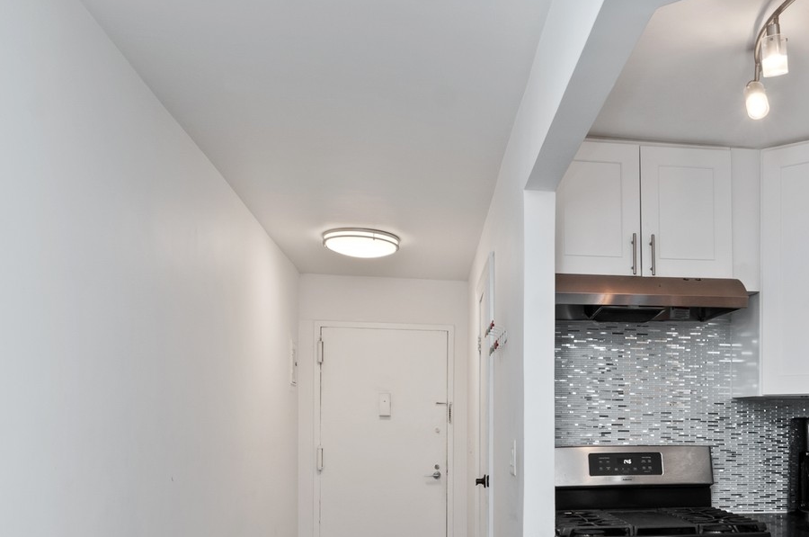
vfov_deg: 39.9
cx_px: 568
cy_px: 398
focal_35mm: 32
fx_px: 718
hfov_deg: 56.9
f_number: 7.1
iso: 200
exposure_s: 1/8
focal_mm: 12
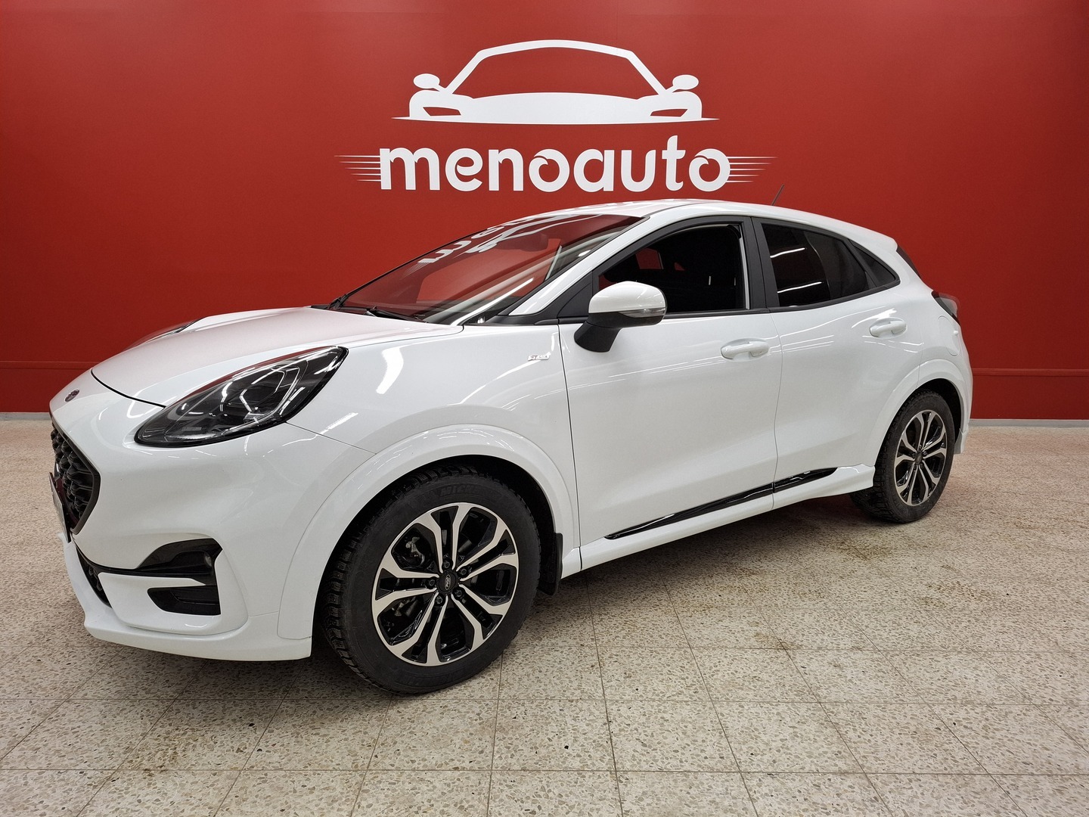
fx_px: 724
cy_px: 408
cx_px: 544
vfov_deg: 58.9
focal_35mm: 23
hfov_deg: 73.9
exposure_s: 1/120
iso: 125
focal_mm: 5.54
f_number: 1.8
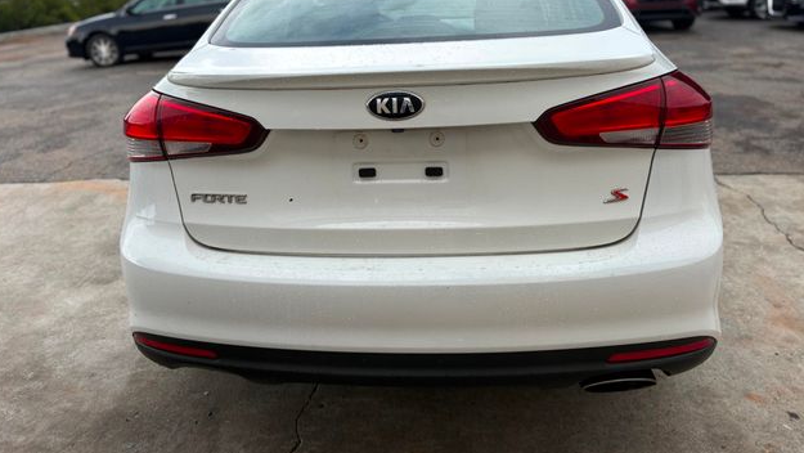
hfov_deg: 66.0
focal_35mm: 29
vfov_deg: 39.8
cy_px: 153
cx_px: 394
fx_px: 618
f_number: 1.6
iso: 50
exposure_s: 1/1667
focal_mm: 5.96
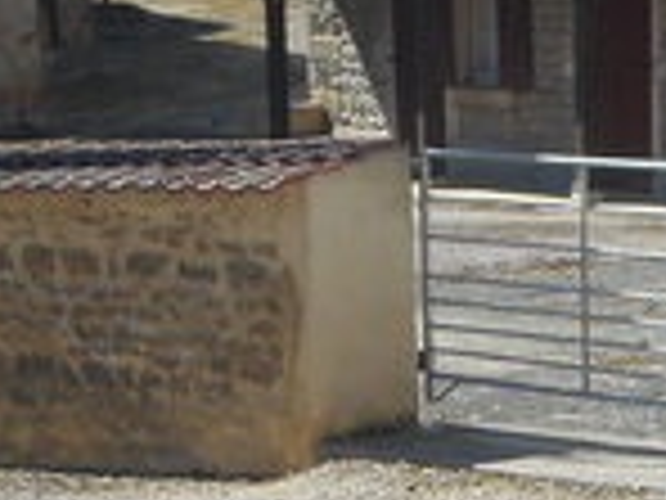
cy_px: 998
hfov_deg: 10.7
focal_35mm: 184
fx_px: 3540
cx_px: 562
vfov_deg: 7.7
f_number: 4.5
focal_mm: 6.9
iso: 80
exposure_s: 1/320
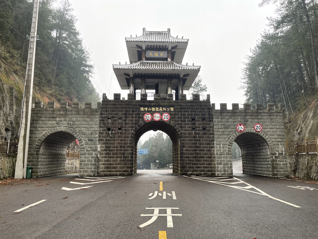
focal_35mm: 26
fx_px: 239
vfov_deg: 53.1
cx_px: 159
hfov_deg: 67.3
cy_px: 120
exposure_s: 1/142
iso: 32
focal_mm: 4.2
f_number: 1.6
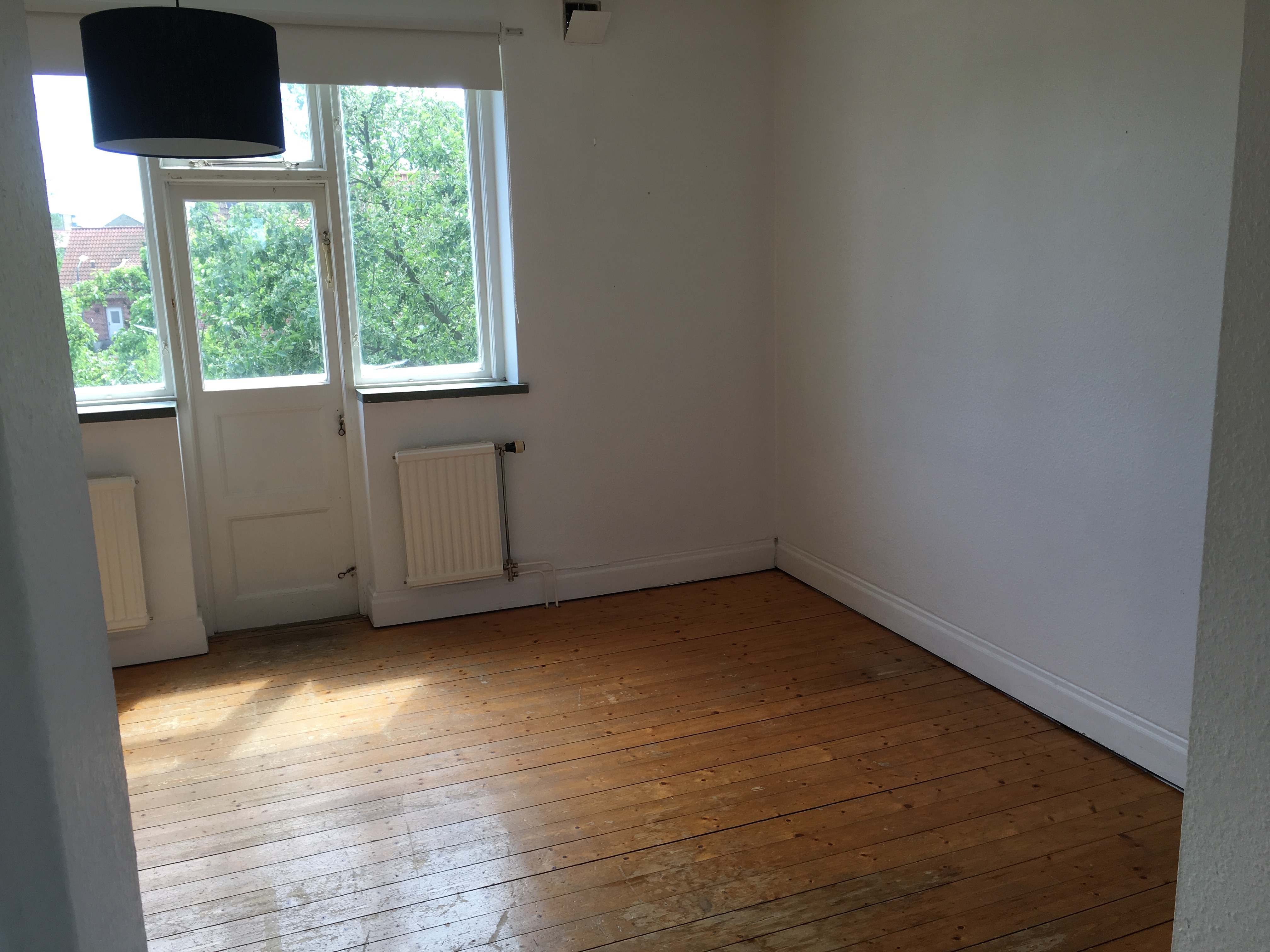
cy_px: 476
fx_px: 1064
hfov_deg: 61.7
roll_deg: +2.0
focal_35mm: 29
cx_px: 635
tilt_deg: -11.2
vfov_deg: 48.2
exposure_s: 1/100
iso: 25
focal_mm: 4.15
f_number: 2.2
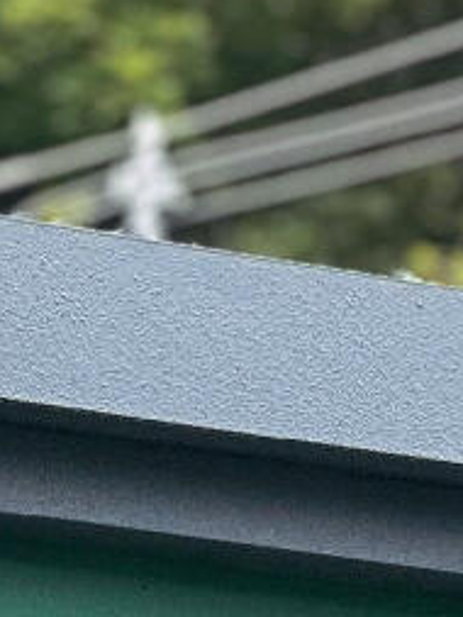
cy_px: 1963
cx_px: 51
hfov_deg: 2.4
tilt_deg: +5.1
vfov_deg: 3.2
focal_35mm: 608
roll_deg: +1.0
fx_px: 10834
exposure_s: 1/121
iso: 25
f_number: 2.8
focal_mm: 9
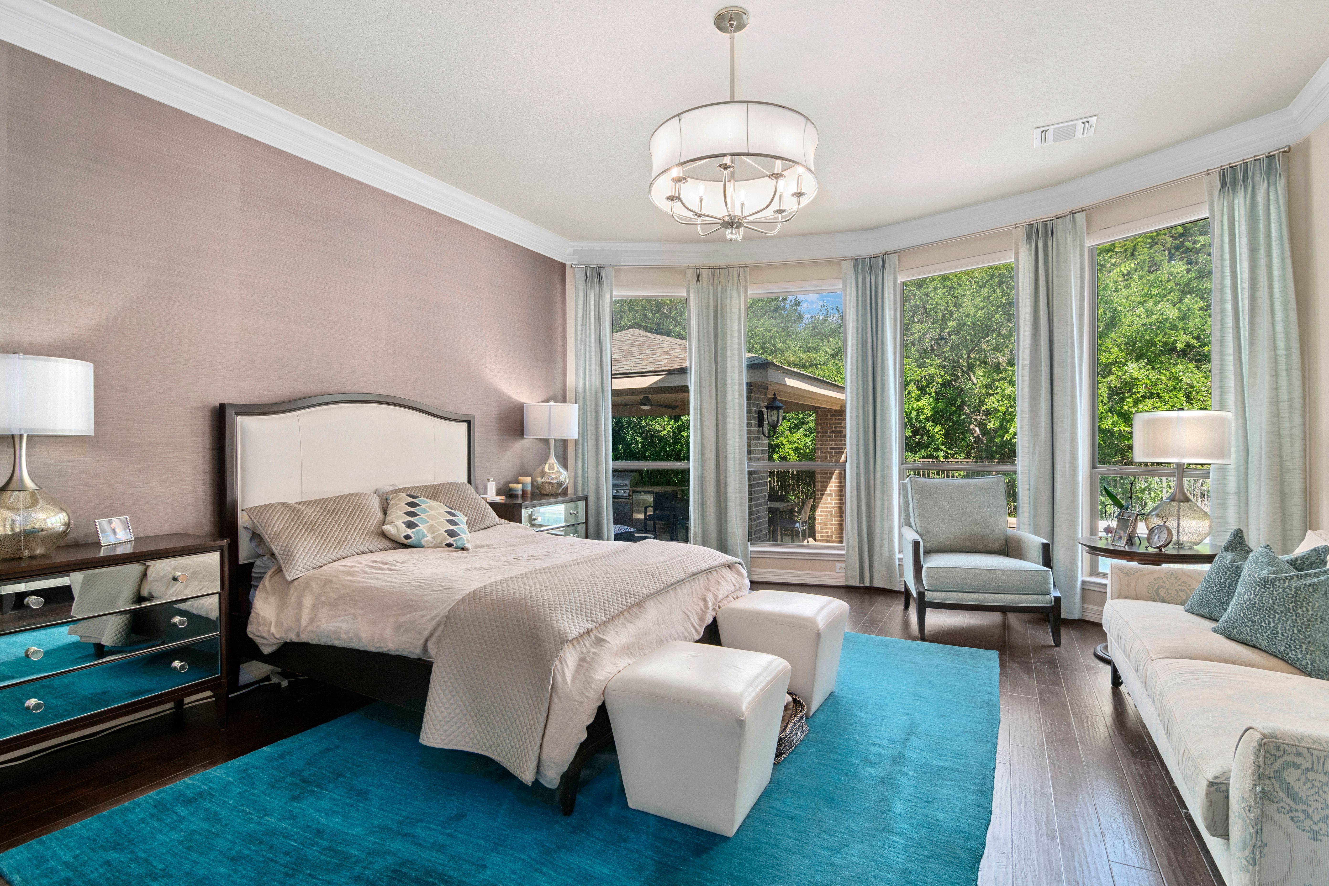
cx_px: 664
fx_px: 591
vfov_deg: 73.7
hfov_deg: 96.7
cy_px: 443
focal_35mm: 16
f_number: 8
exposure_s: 1/50
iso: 320
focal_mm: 11
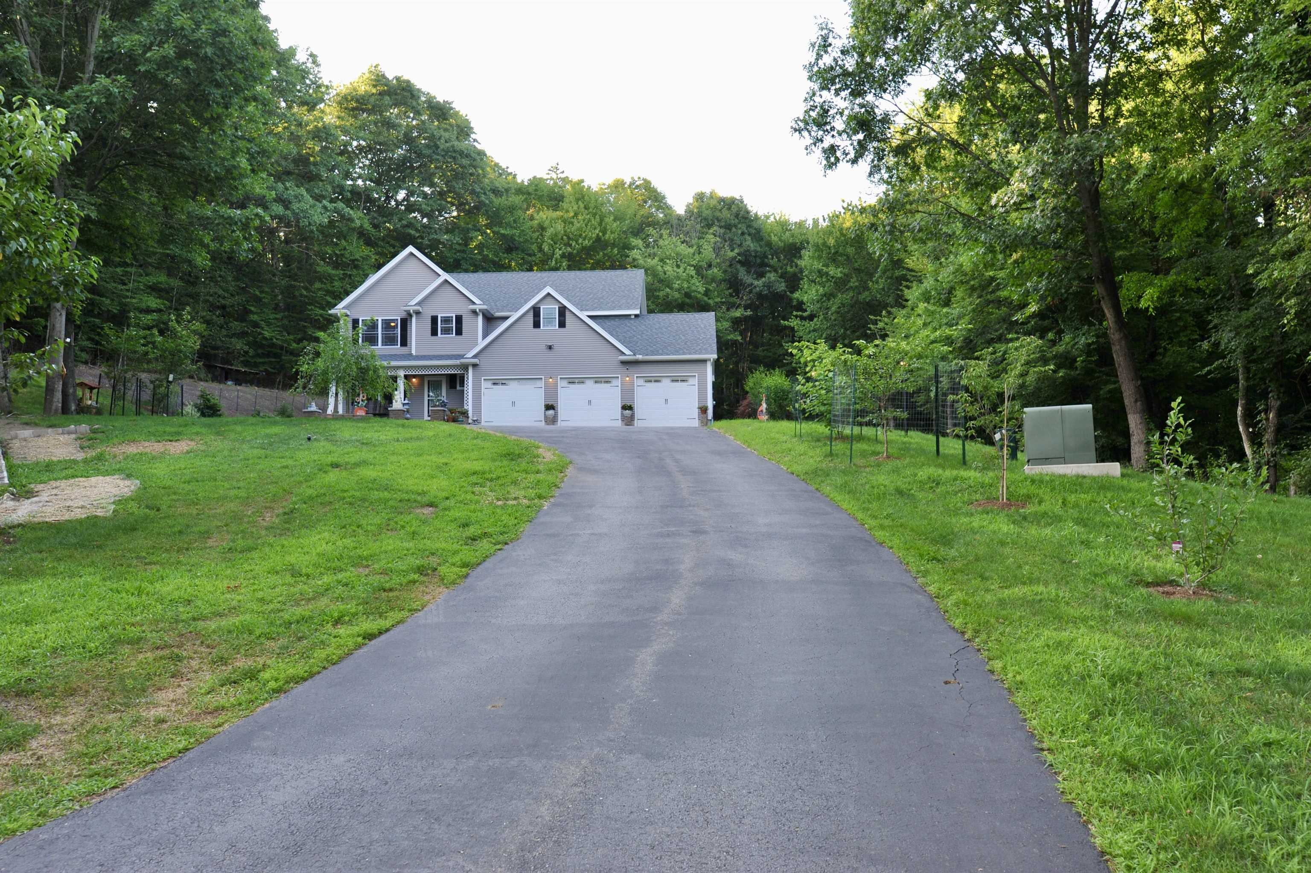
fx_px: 1092
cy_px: 436
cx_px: 656
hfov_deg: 62.0
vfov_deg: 43.6
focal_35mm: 30
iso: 220
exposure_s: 1/60
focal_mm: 30
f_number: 8
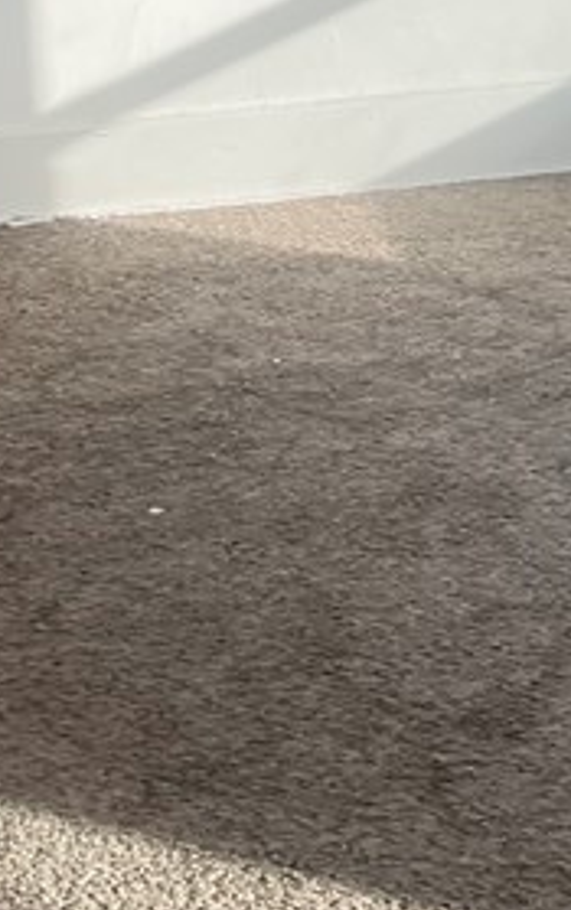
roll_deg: +2.1
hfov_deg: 12.9
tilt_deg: -13.2
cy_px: 68
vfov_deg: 20.1
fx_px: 2508
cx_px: 473
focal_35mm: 101
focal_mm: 5.7
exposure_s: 1/166
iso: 50
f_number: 1.5
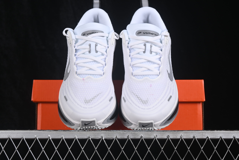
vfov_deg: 18.2
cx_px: 120
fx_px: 498
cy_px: 80
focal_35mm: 75
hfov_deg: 27.0
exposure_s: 1/80
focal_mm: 50
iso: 160
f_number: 8
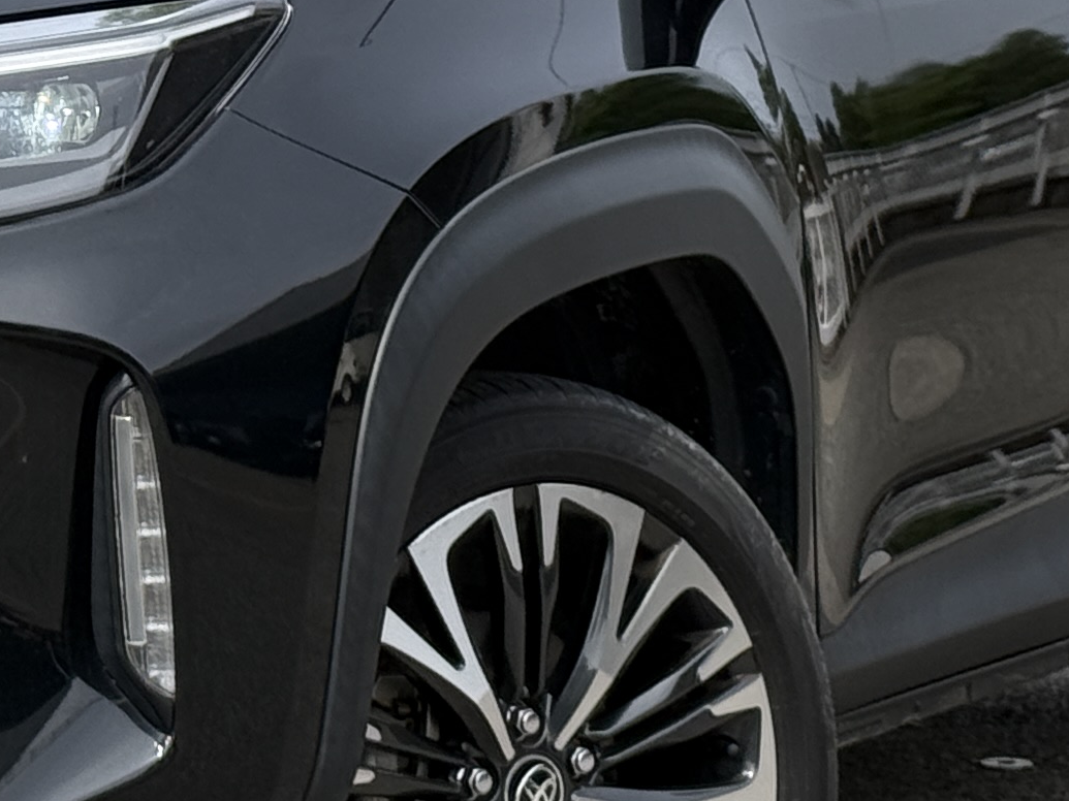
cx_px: 125
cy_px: -65
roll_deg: -0.7
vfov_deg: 7.9
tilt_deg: -0.9
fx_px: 5774
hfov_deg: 10.5
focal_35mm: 187
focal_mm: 6.76
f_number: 1.78
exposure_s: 1/4329
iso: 80
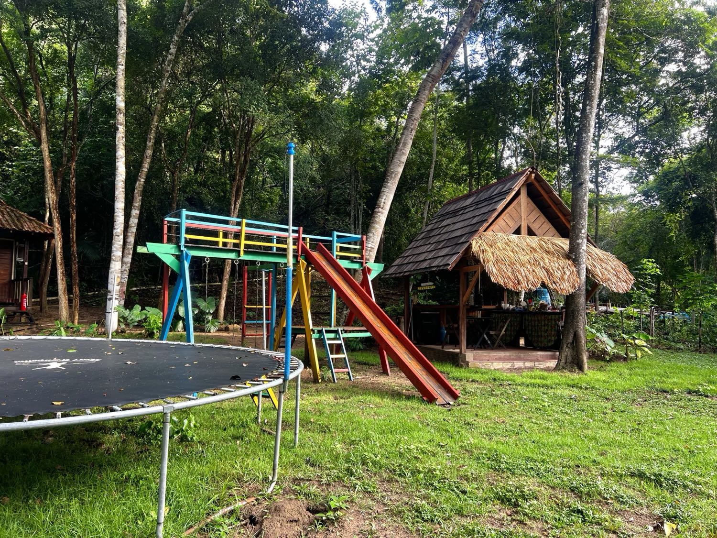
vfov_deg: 53.1
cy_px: 269
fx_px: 539
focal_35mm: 26
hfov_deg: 67.3
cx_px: 358
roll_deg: -0.6
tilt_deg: +4.2
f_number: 1.5
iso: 40
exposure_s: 1/156
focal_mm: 5.7
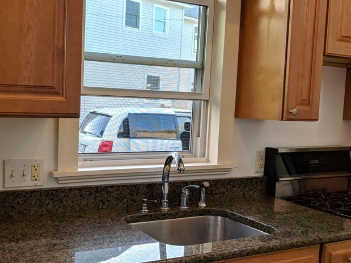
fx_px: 436
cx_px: 118
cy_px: 142
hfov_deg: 43.3
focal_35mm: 43
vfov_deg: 33.6
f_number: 2
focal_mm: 4.67
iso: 59
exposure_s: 1/120
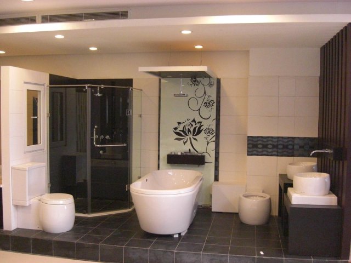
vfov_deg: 37.7
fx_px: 385
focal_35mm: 38
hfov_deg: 49.0
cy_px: 132
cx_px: 176
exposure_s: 1/80
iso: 800
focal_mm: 7.9
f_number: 2.8
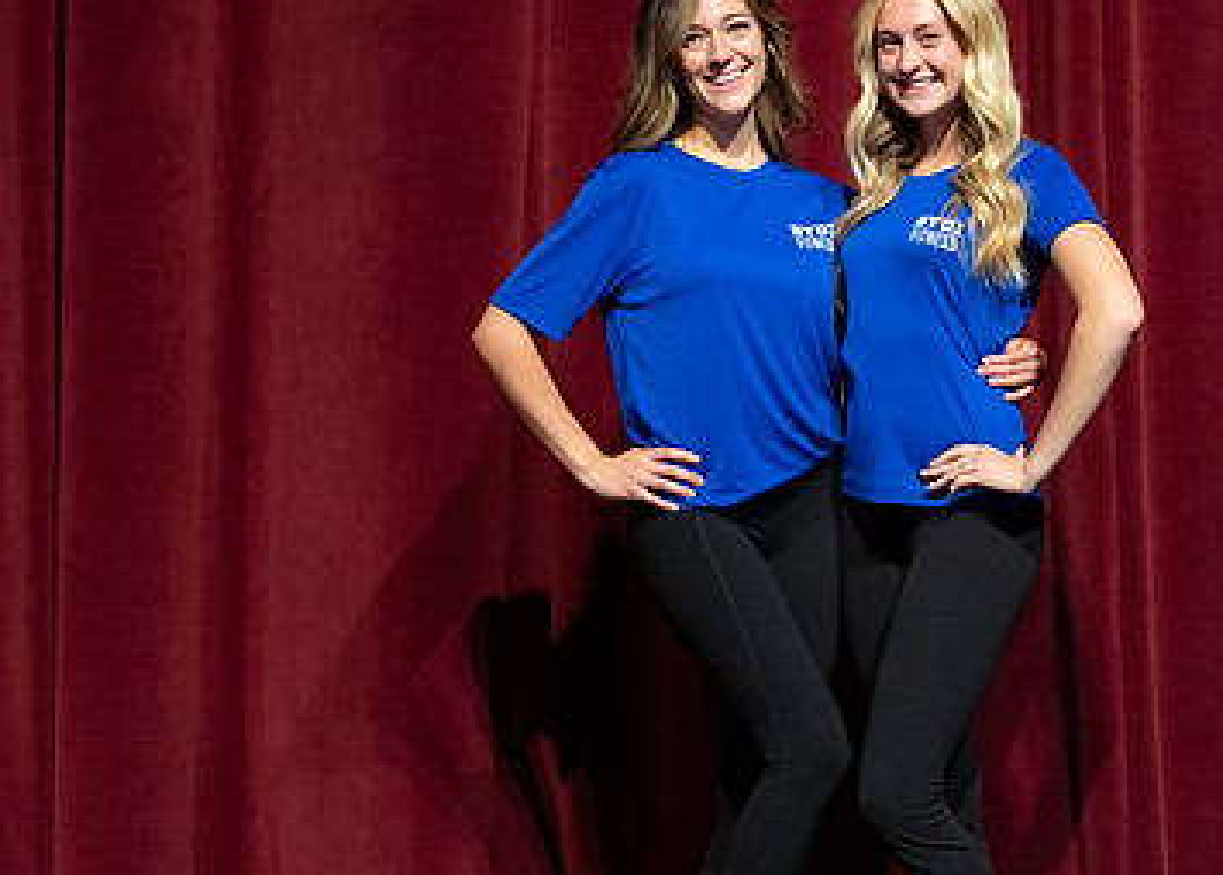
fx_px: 4553
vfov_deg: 11.0
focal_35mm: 131
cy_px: 461
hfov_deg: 15.3
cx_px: 820
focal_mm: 70
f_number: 4.5
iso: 1600
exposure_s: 1/200
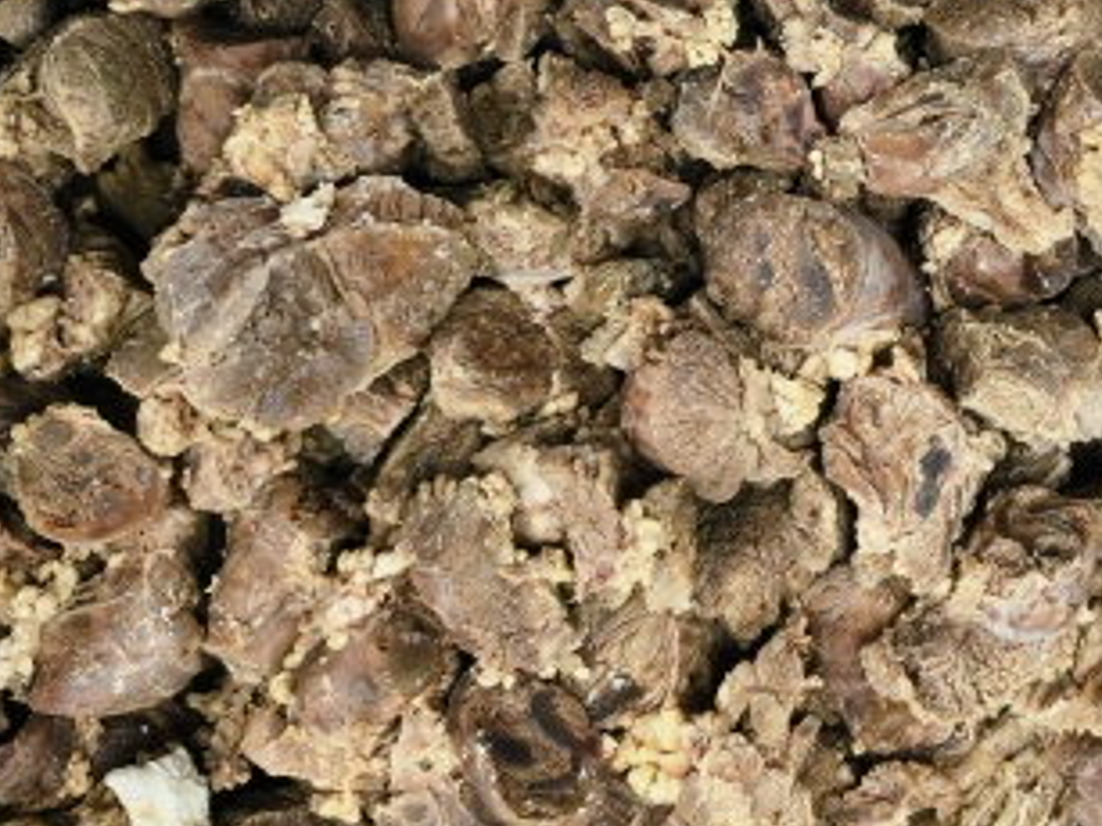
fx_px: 1909
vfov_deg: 23.7
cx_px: 1231
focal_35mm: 60
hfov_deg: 28.9
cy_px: 75
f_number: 1.57
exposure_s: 1/100
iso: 662
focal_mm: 5.6
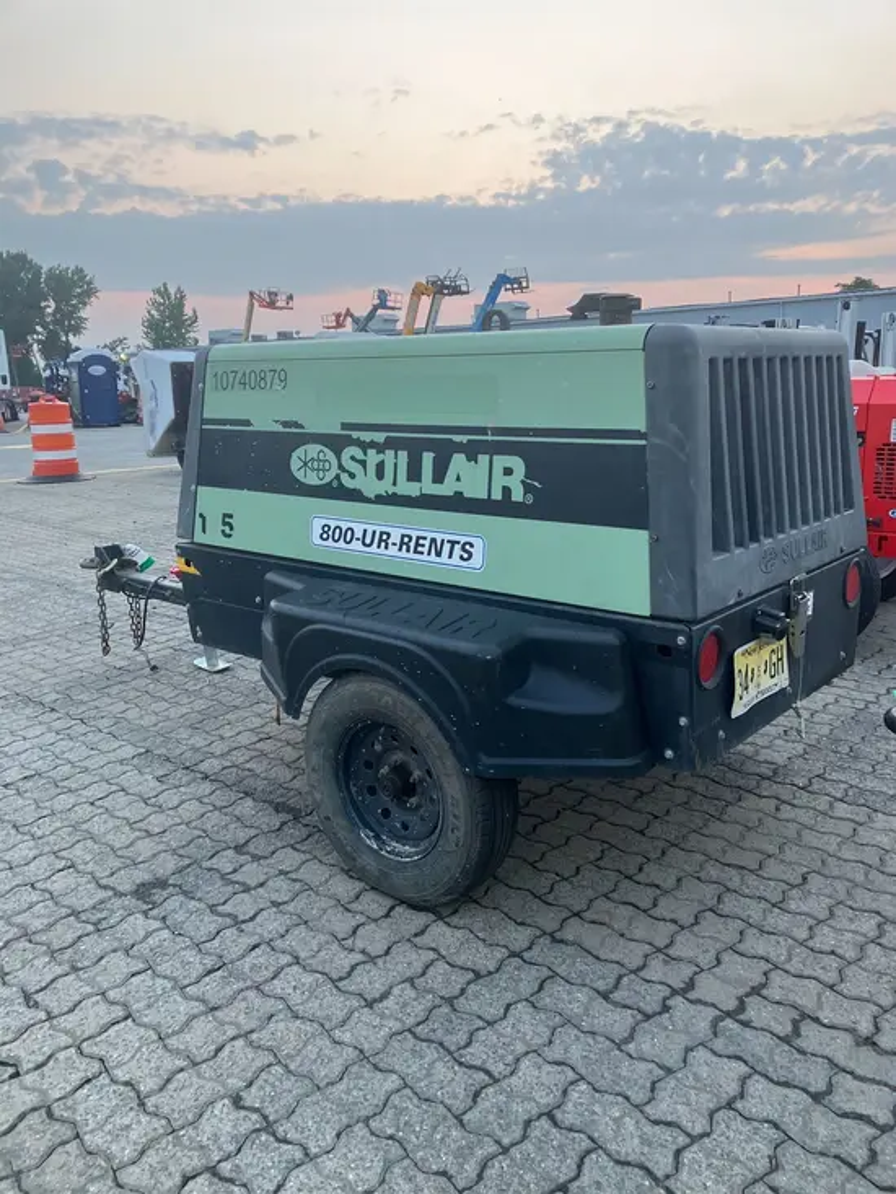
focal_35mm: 28
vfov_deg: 63.4
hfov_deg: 49.8
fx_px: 966
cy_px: 597
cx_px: 448
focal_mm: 3.99
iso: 80
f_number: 1.8
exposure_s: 1/98
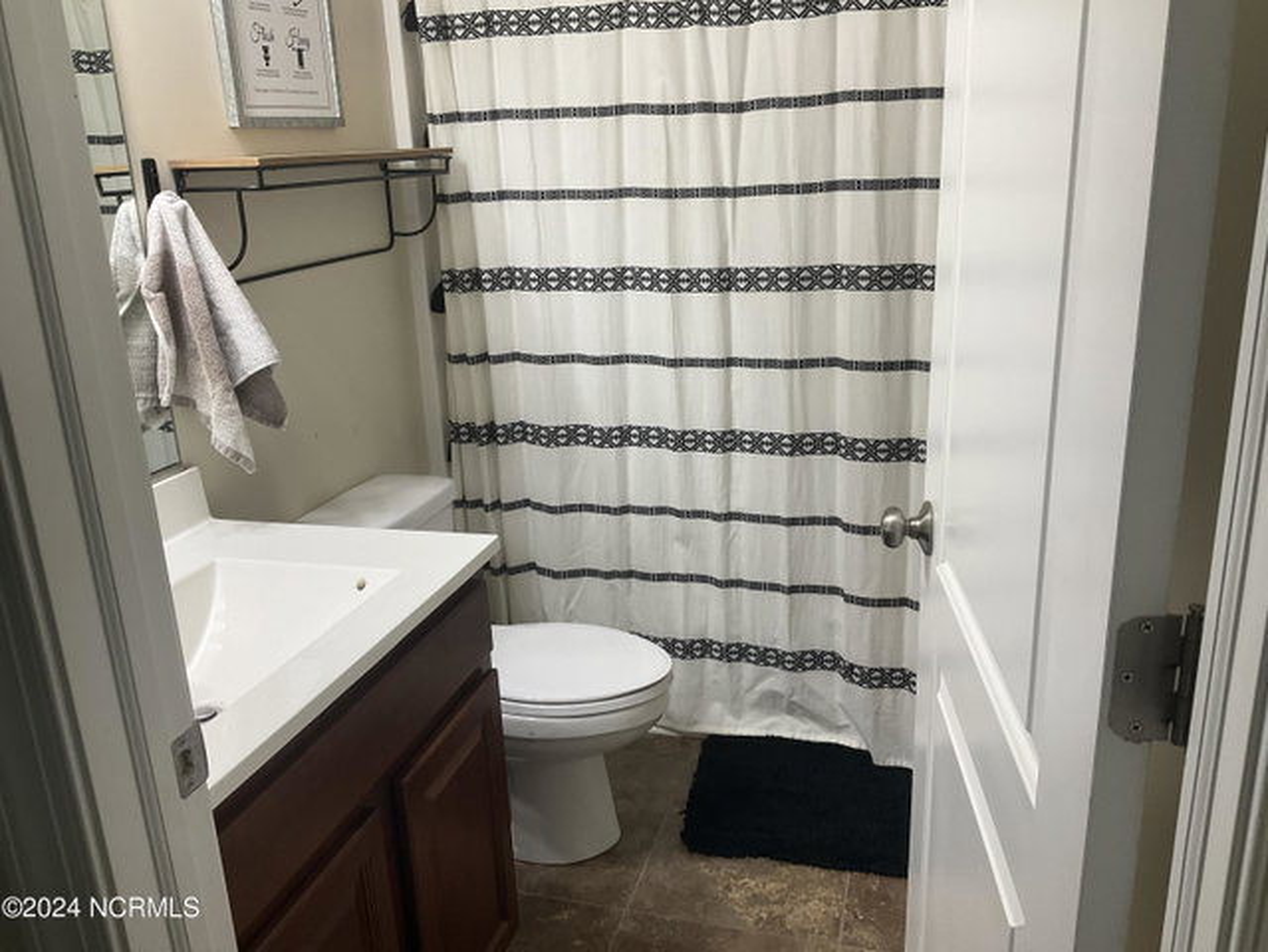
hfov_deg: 61.6
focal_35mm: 29
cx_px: 634
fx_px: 1063
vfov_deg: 48.3
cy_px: 476
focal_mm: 3
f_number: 1.8
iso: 64
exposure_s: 1/60
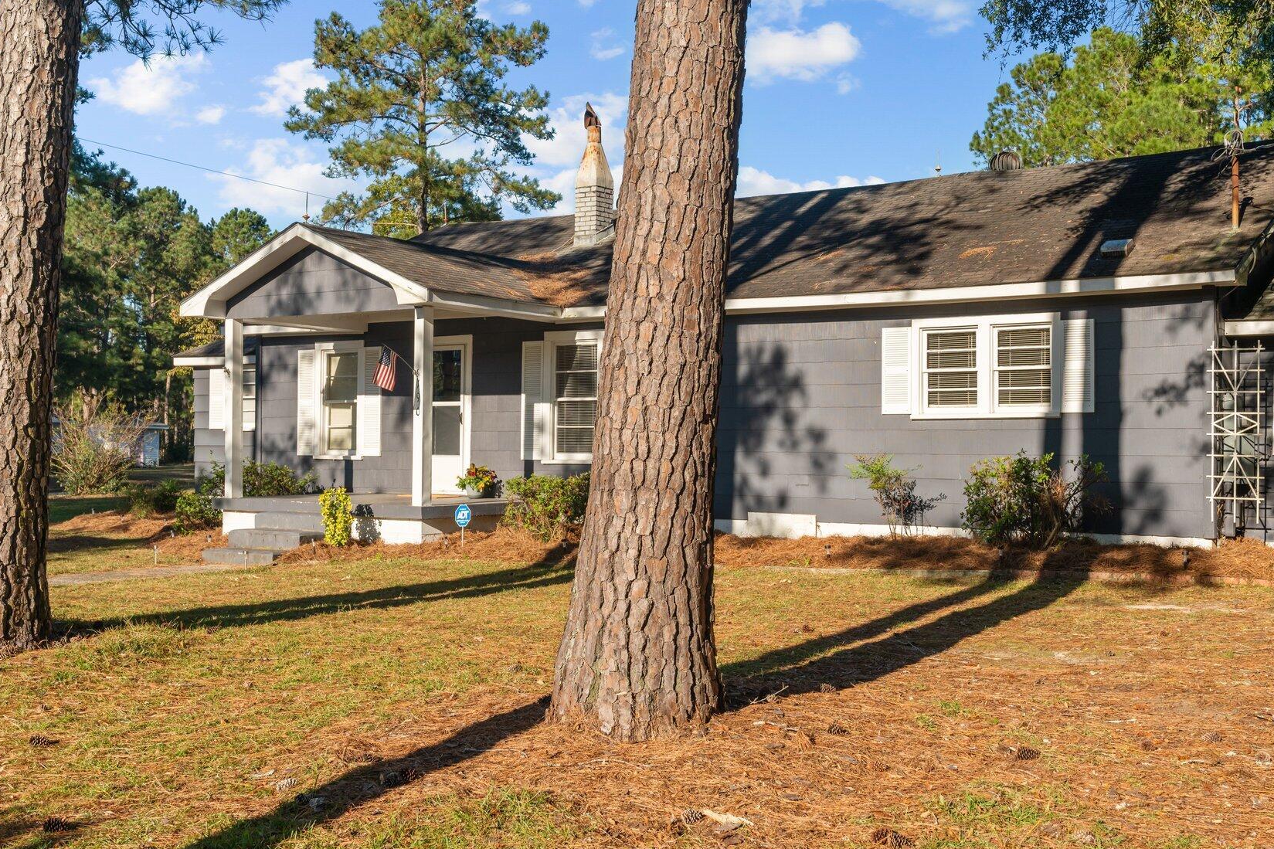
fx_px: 1451
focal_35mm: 41
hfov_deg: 47.3
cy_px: 392
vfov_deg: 32.6
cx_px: 735
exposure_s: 1/320
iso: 250
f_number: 8
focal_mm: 33
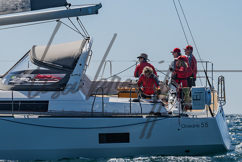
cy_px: 68
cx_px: 50
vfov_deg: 4.9
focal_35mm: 279
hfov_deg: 7.4
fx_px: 1877
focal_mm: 105
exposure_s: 1/2000
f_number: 6.3
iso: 160
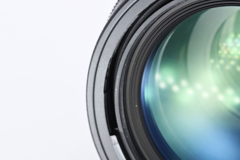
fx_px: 1320
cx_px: 259
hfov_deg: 10.3
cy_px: 113
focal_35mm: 198
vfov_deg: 6.9
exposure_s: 1/200
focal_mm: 50
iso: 500
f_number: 9
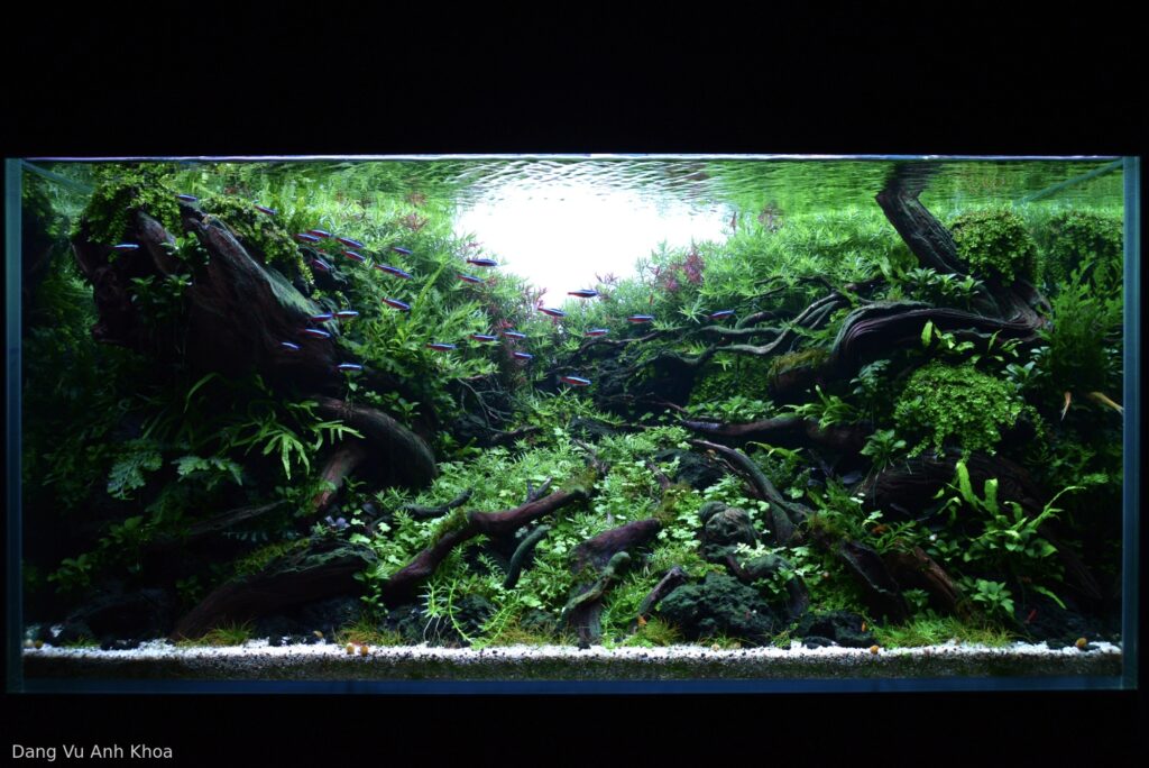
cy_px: 384
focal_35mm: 35
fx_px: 1118
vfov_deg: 37.9
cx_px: 574
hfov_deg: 54.4
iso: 1600
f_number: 8
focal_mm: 35
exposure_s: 1/350
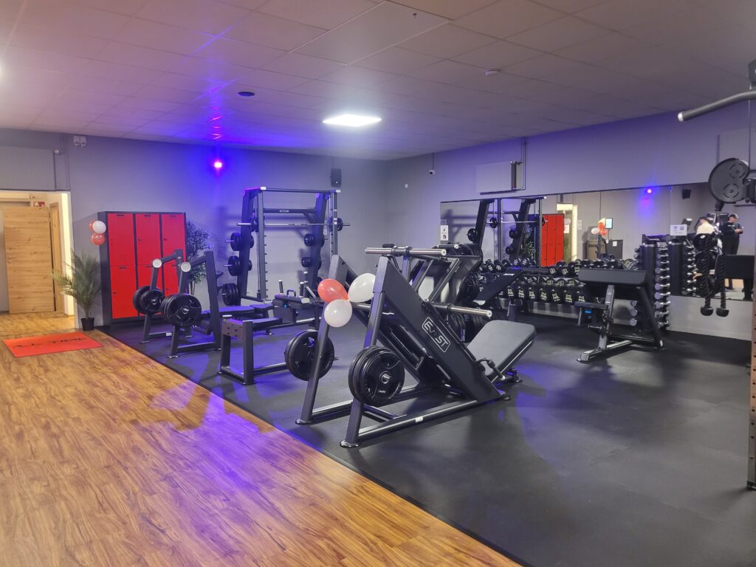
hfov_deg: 67.3
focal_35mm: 26
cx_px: 378
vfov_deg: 53.1
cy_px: 284
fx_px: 568
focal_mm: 5.4
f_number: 1.8
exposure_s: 1/40
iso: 640
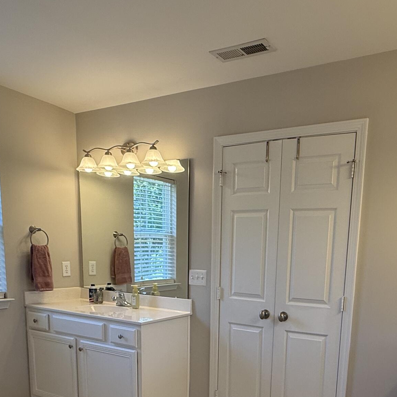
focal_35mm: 32
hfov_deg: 50.7
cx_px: 241
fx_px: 415
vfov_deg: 47.8
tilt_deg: -10.2
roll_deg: -1.6
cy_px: 326
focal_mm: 2.22
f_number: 2.2
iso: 80
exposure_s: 1/120
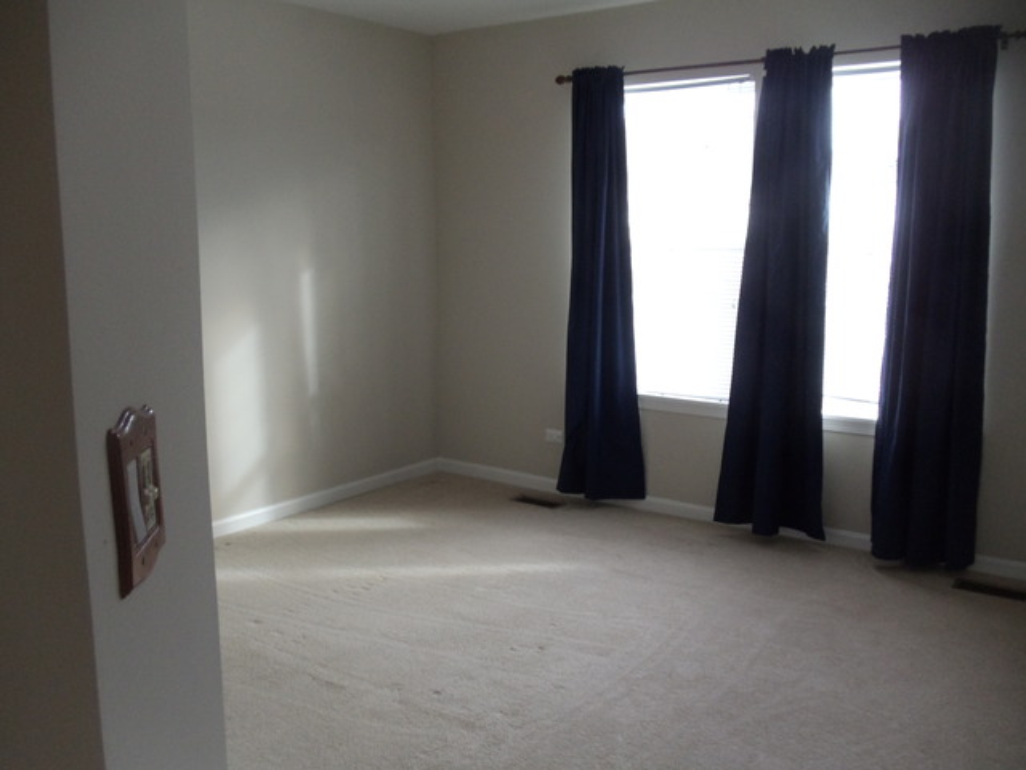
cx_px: 513
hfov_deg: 42.9
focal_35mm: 44
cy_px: 385
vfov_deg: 32.9
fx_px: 1304
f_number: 3.5
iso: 400
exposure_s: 1/80
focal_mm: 6
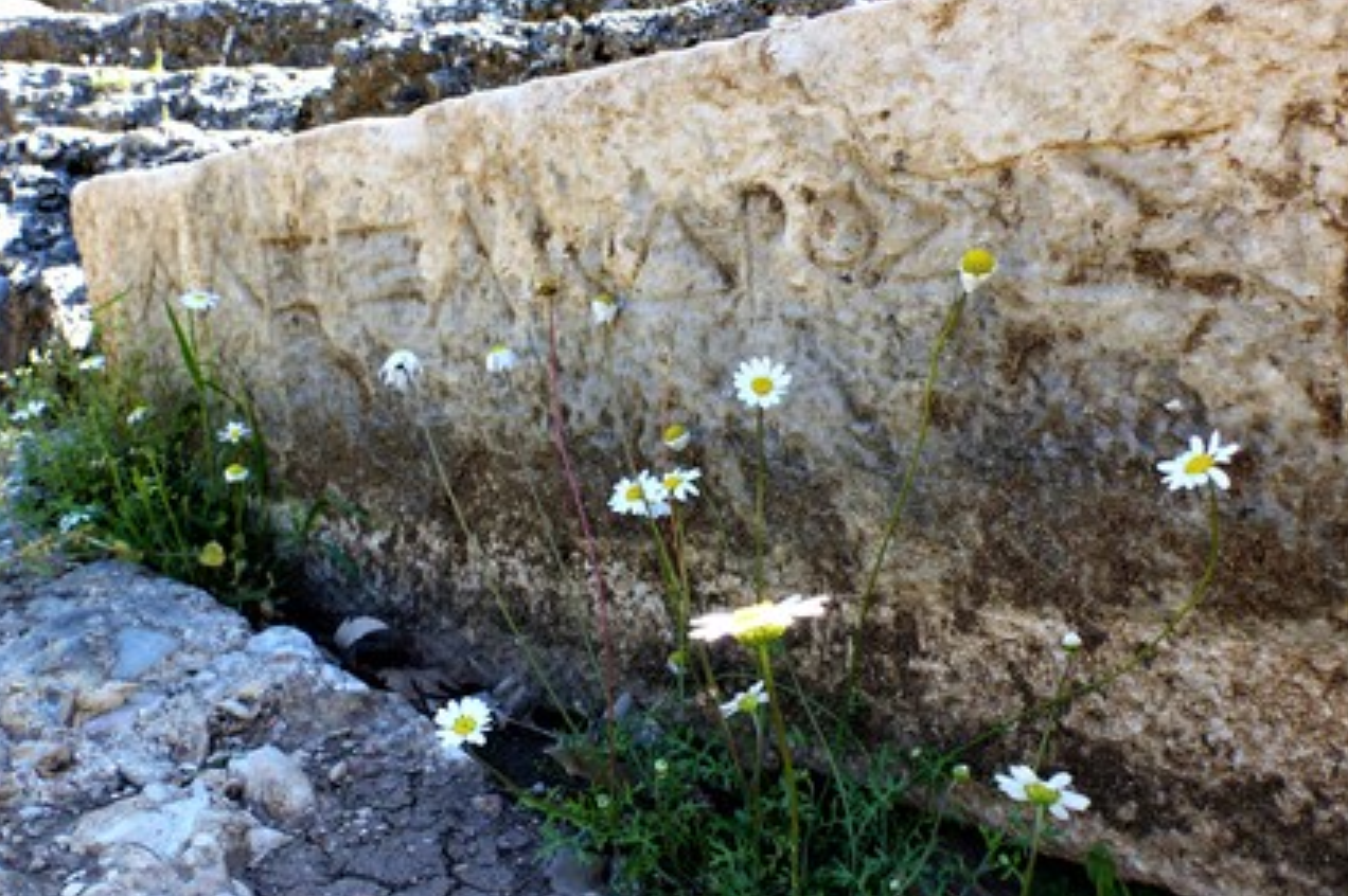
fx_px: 1010
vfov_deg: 47.8
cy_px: 394
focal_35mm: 27
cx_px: 671
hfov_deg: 67.4
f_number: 4
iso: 100
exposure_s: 1/125
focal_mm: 4.5
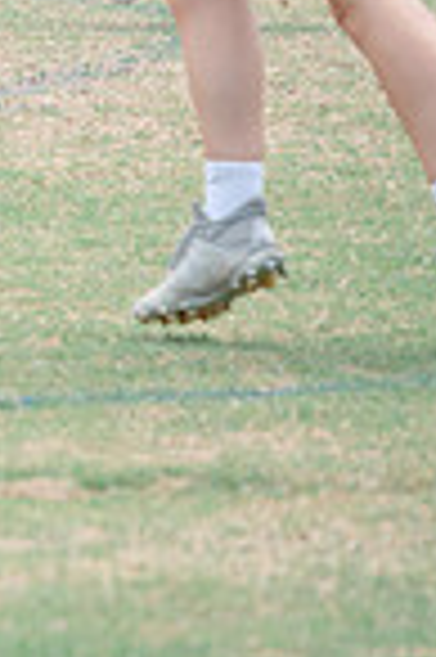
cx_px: -859
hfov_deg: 1.7
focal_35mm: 796
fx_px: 14494
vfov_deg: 2.6
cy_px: -209
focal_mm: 200
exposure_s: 1/1600
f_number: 5
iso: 400
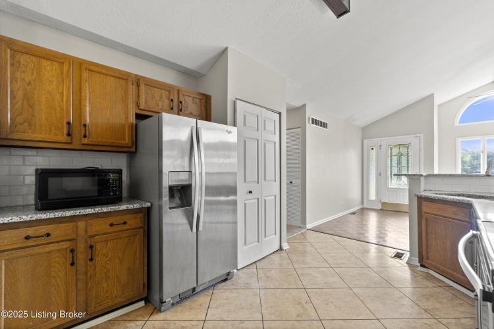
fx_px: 206
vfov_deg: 77.3
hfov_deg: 100.4
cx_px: 247
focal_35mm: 15
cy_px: 164
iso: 400
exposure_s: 1/15
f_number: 8
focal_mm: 10
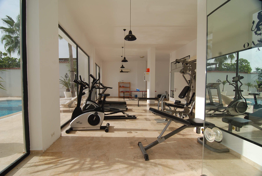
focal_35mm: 16
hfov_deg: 94.9
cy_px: 88
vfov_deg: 72.2
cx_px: 131
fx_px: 120
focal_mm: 11
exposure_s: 1/200
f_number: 8
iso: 100
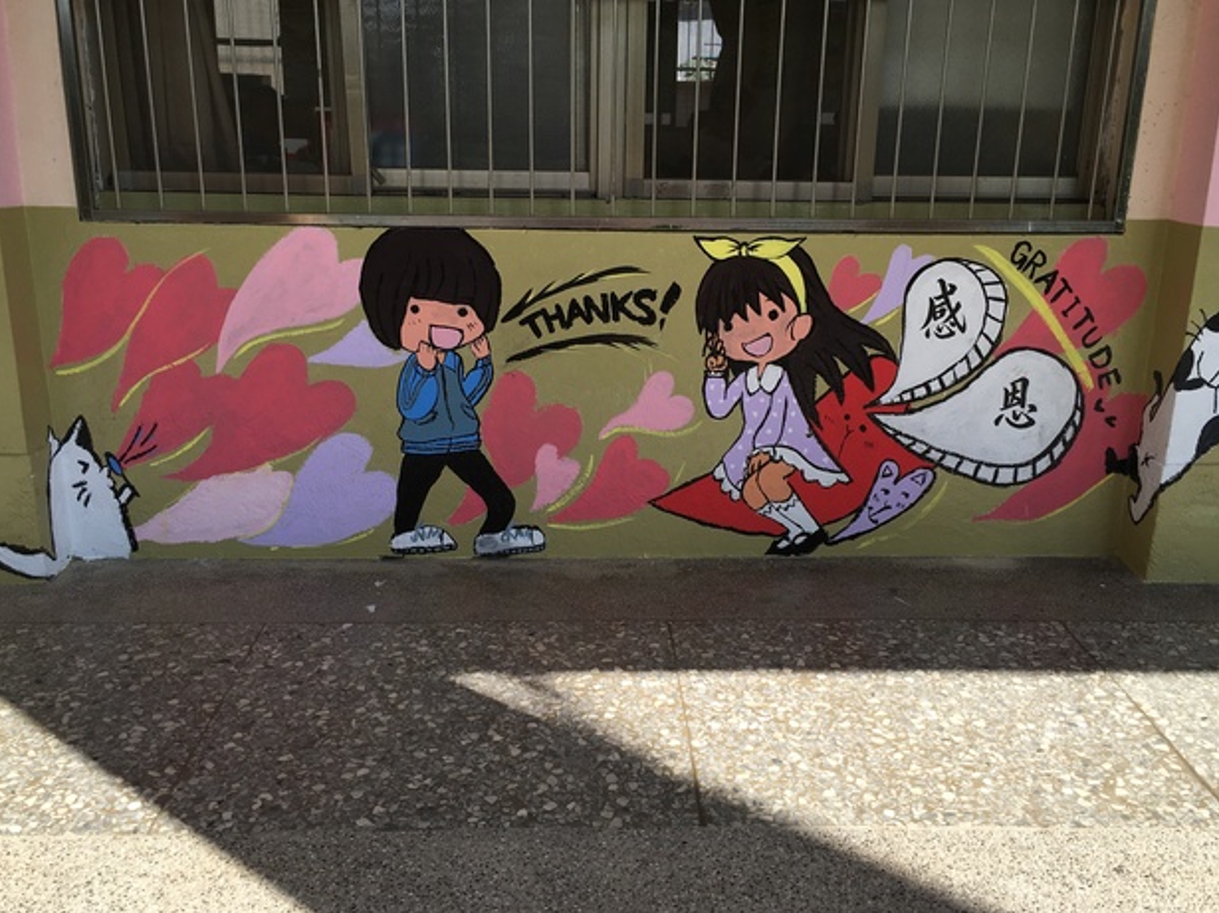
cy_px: 456
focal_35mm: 33
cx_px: 618
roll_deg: -1.4
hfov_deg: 55.4
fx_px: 1162
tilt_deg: -17.2
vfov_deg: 42.9
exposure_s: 1/818
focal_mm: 4.15
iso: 25
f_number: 2.2
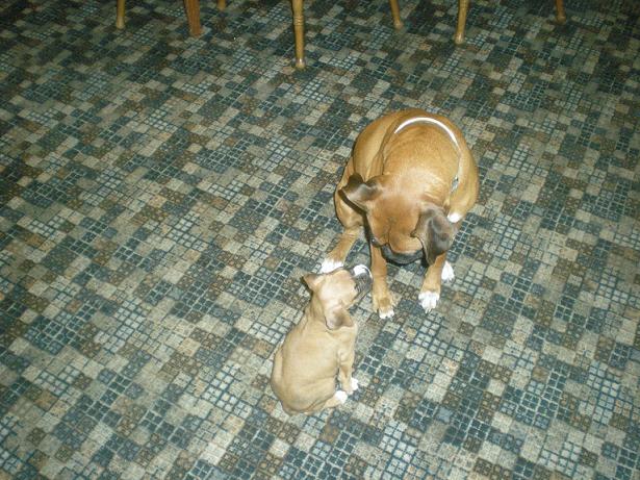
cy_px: 240
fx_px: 702
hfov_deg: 49.0
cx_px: 320
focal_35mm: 38
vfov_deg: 37.7
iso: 365
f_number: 3.1
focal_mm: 6.3
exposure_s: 1/60
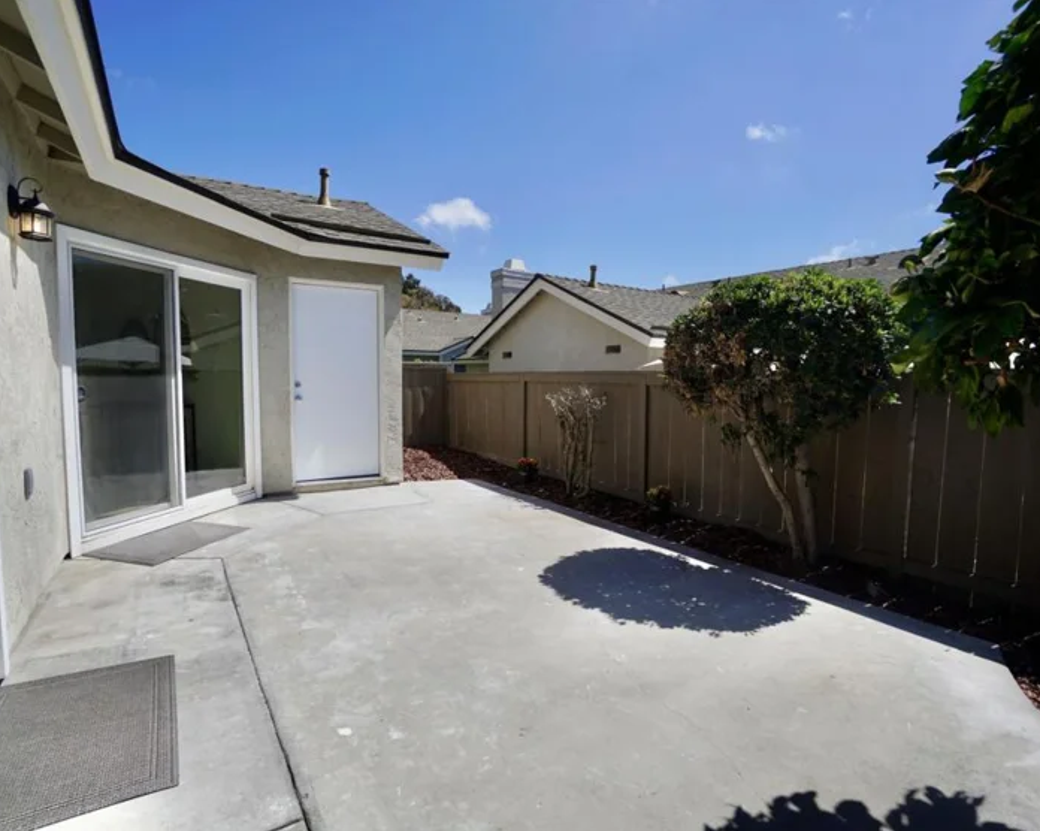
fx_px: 523
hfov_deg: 89.7
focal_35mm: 17
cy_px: 416
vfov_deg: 76.9
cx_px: 524
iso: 100
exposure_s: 1/800
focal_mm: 10
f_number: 5.6
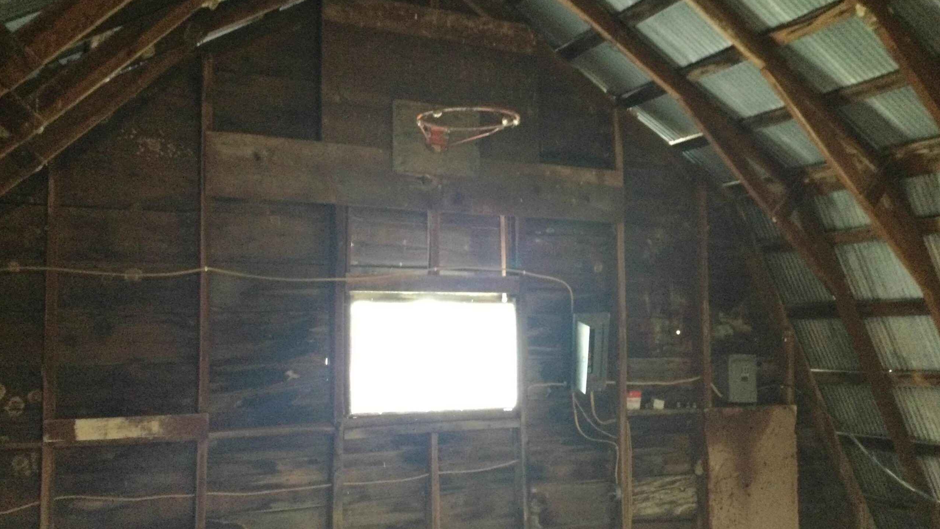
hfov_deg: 58.0
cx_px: 472
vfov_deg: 34.6
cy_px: 288
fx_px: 847
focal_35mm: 34
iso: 320
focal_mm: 3.3
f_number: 2.4
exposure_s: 1/15
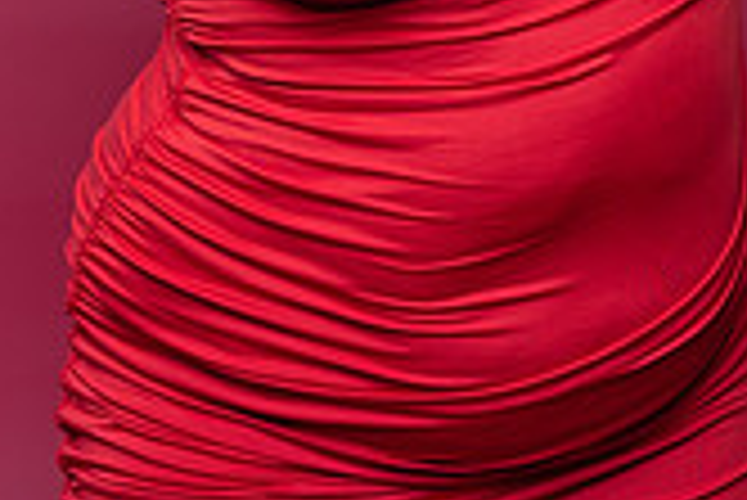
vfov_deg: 10.8
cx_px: 310
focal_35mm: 122
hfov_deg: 16.8
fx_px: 2534
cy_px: -304
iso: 100
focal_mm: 35
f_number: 8
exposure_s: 1/160
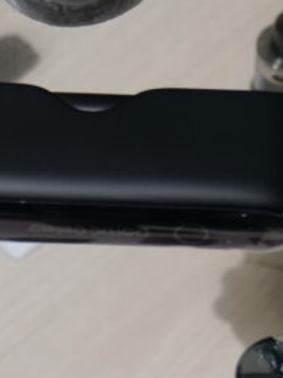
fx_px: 1527
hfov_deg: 10.6
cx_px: 152
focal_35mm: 140
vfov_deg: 13.7
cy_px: 454
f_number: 3.2
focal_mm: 18
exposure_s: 1/60
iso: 250
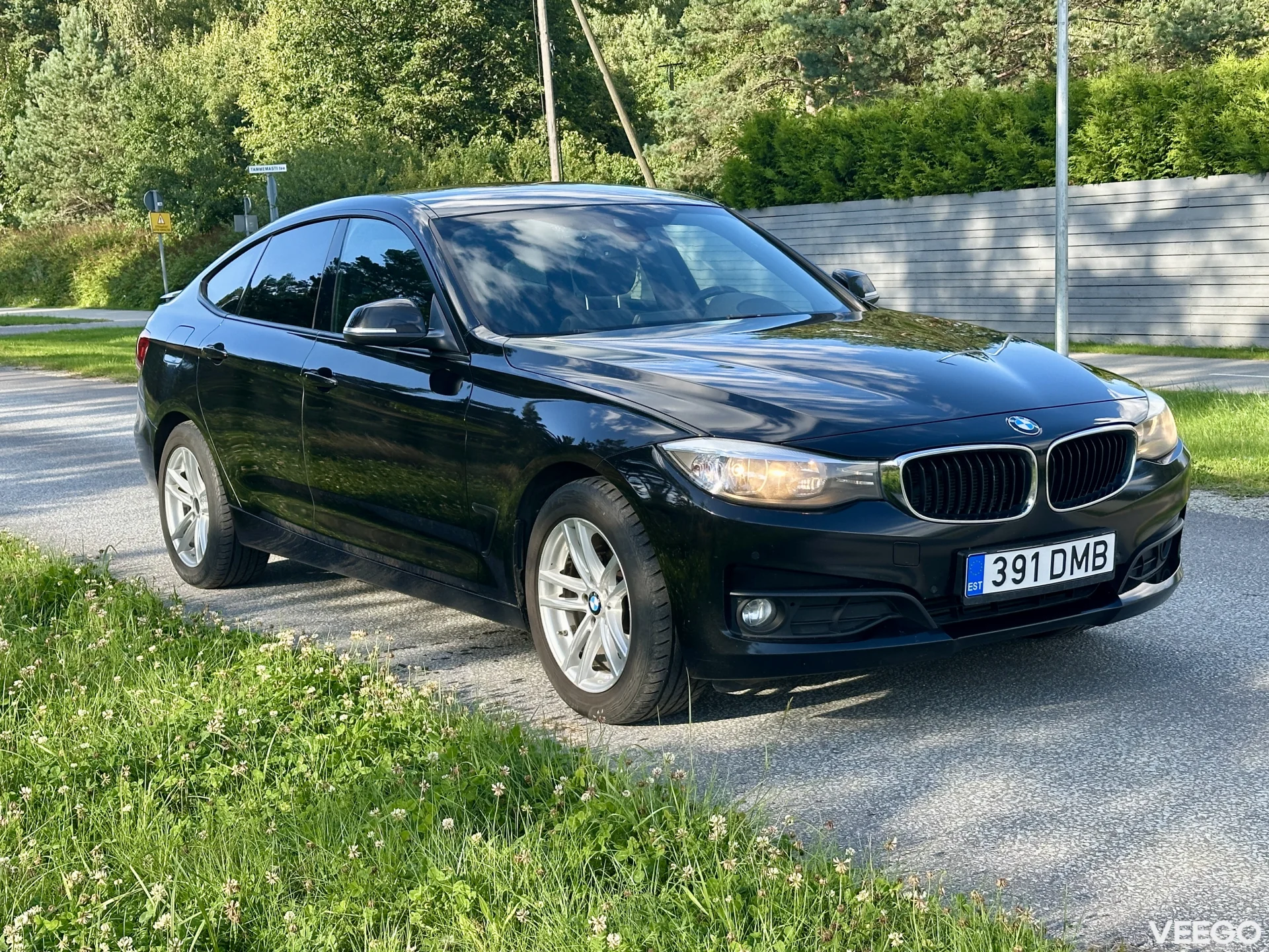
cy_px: 476
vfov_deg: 30.3
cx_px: 634
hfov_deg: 39.7
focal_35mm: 48
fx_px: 1760
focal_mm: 6.86
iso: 64
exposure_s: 1/767
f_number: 1.78
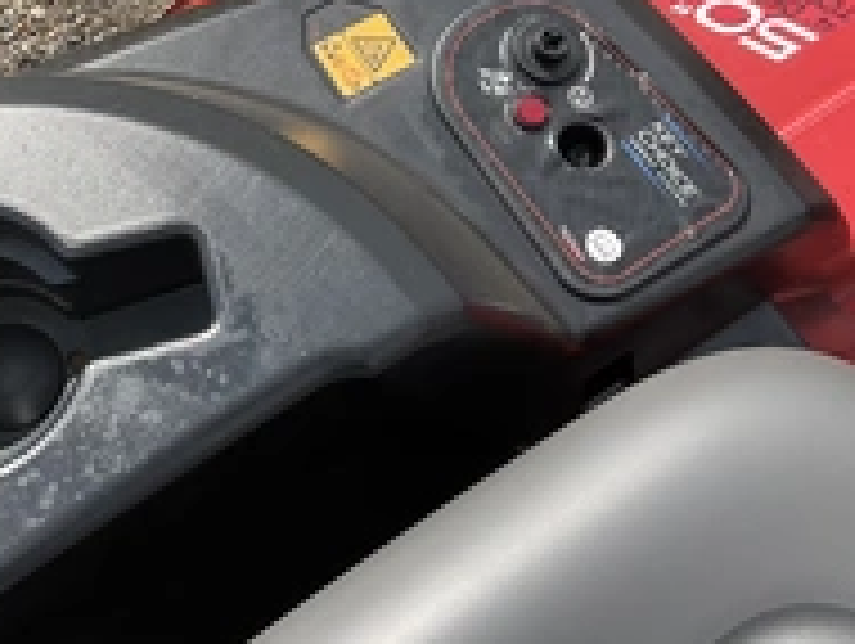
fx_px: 1509
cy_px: 140
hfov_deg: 31.1
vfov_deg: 23.8
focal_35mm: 61
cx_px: 220
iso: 25
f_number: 1.8
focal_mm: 3
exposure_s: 1/1250
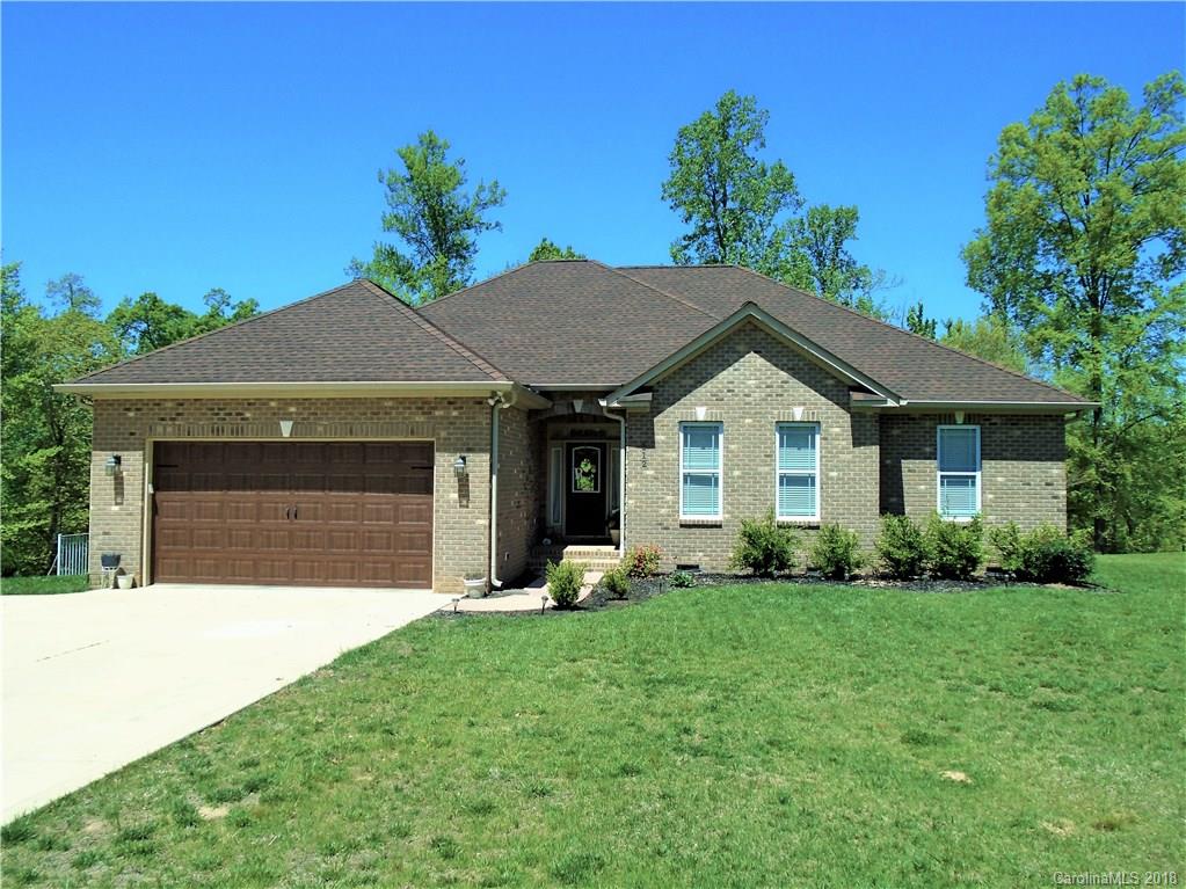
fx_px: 891
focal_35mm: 26
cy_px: 444
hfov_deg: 67.3
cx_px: 593
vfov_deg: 53.1
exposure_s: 1/160
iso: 100
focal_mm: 4.6
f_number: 8
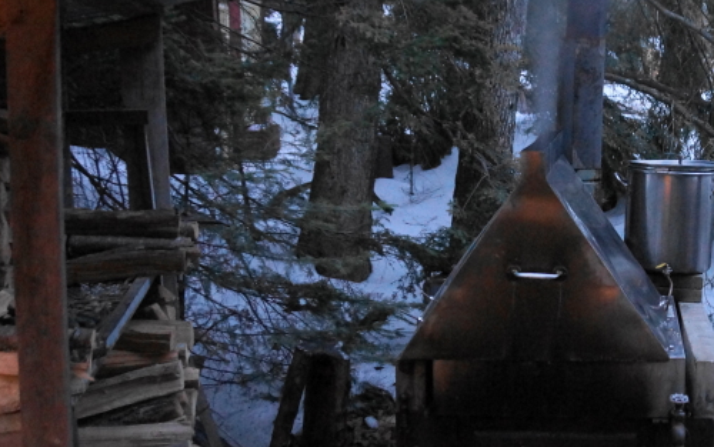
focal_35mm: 55
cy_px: 204
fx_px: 1071
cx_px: 615
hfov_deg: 35.1
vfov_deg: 23.6
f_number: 3.5
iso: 1600
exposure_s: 1/10
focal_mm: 18
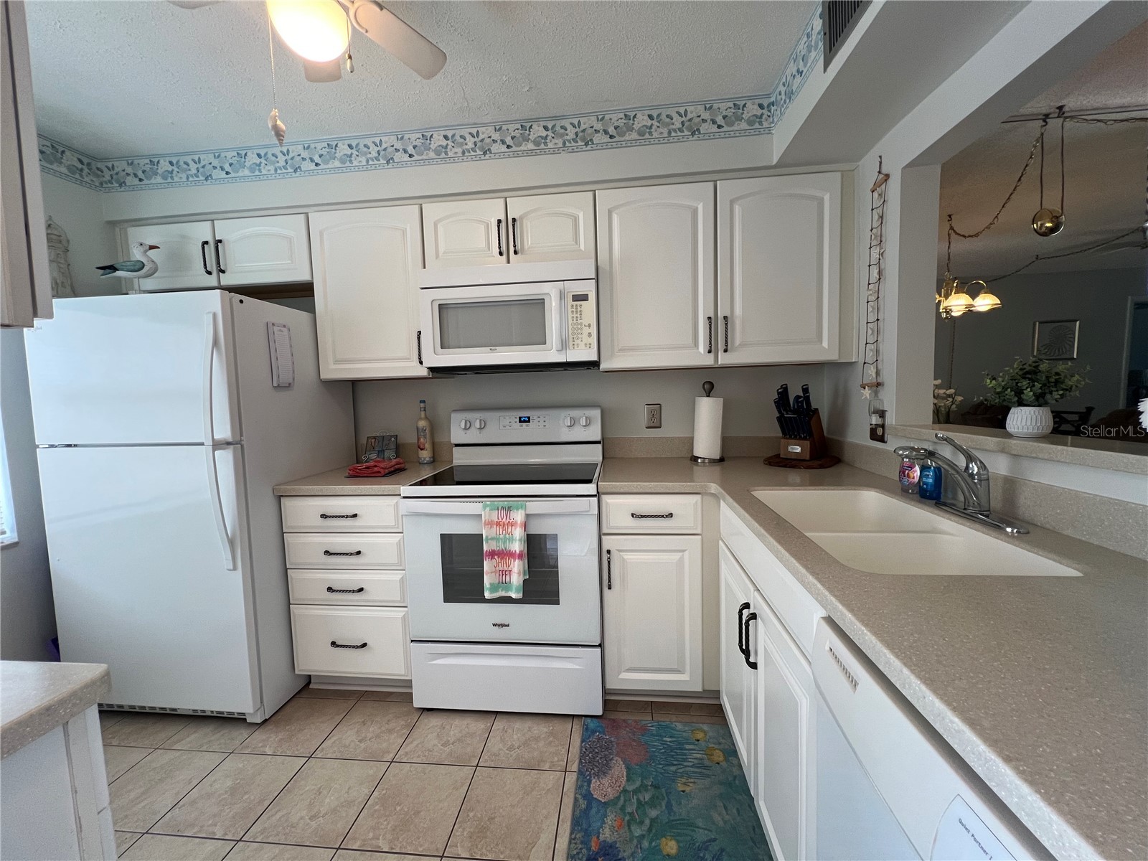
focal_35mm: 13
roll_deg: +1.5
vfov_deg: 89.9
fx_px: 431
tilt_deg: -5.1
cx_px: 574
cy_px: 430
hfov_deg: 106.2
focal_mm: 1.57
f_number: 1.8
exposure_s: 1/120
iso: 160
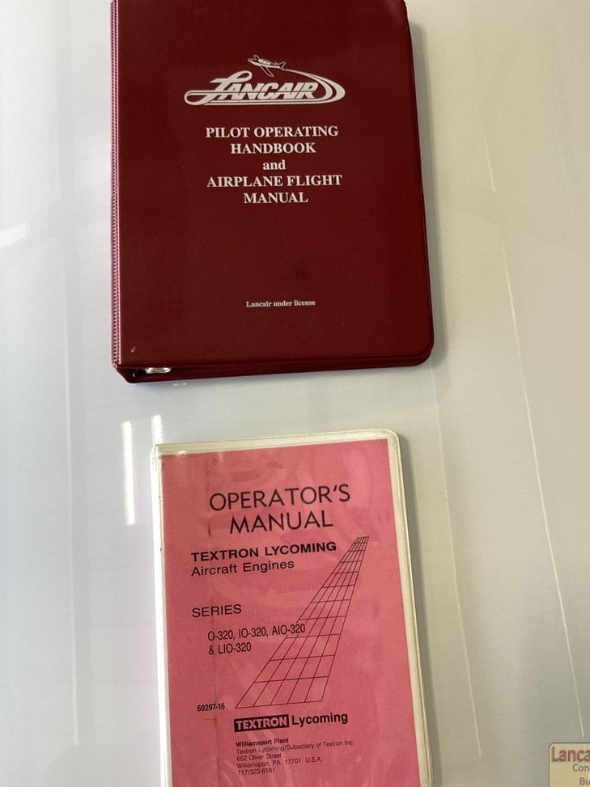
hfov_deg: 41.7
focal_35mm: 34
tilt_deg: -76.6
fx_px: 773
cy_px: 392
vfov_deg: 54.0
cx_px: 320
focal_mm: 3.3
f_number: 2.4
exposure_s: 1/113
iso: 25
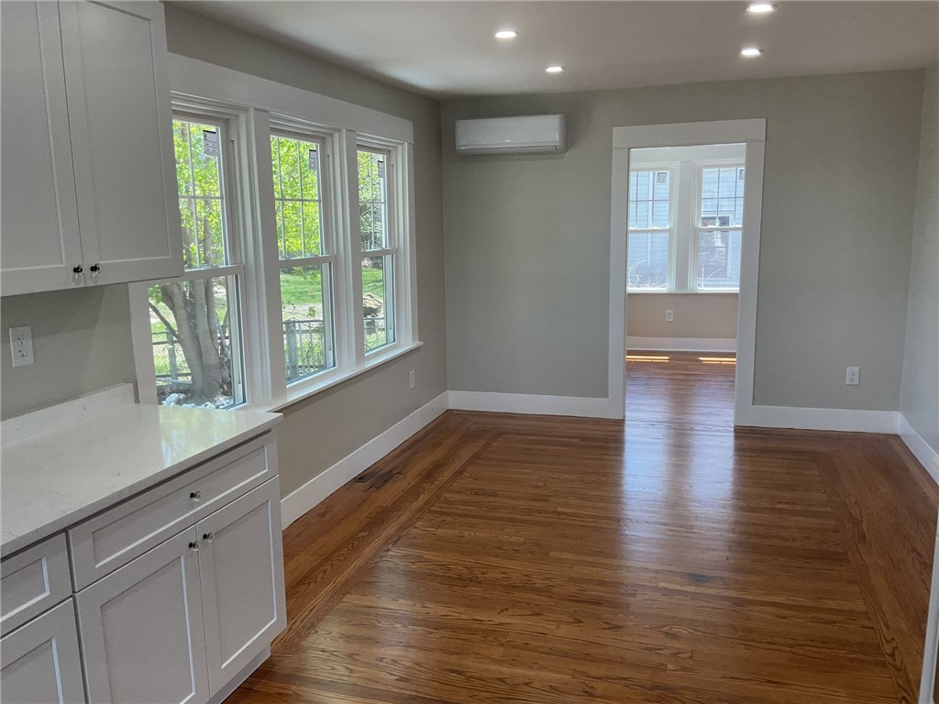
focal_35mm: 29
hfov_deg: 61.7
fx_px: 787
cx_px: 470
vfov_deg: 48.2
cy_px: 352
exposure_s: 1/120
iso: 40
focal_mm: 3
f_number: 1.8
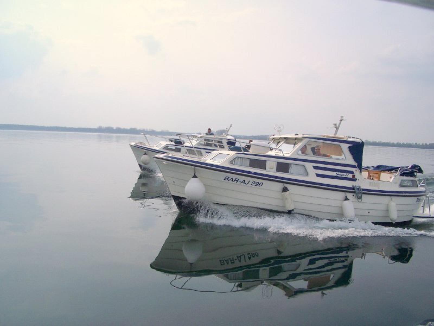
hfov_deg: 52.6
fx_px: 439
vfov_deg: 40.7
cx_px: 217
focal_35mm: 35
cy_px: 163
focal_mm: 5.8
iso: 50
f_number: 4.3
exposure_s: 1/1250
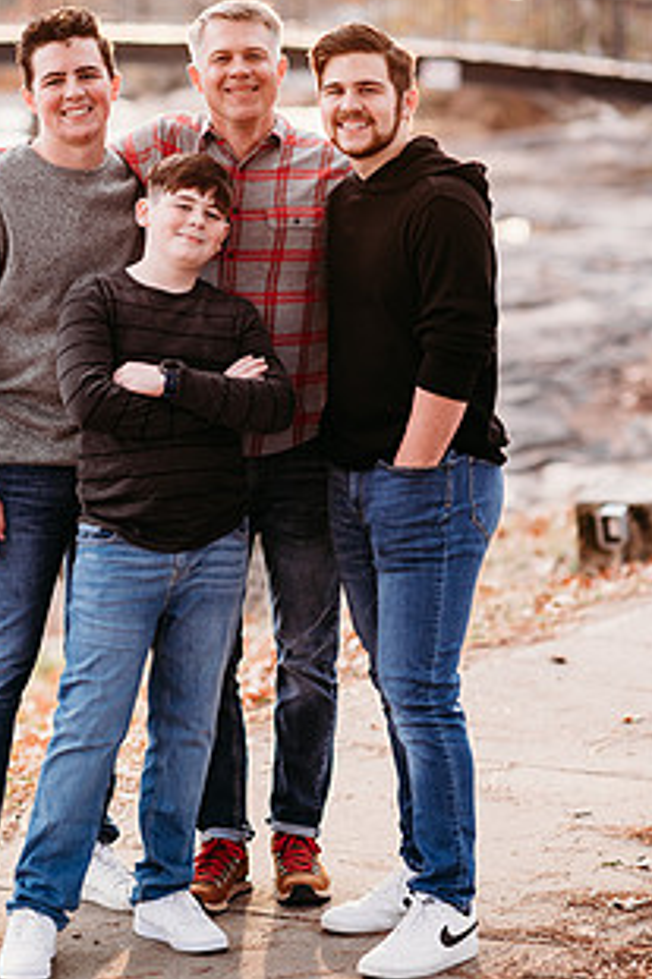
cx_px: 202
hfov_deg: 11.1
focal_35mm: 123
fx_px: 3345
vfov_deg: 16.6
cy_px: 280
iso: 320
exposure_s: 1/400
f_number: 2.2
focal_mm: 85
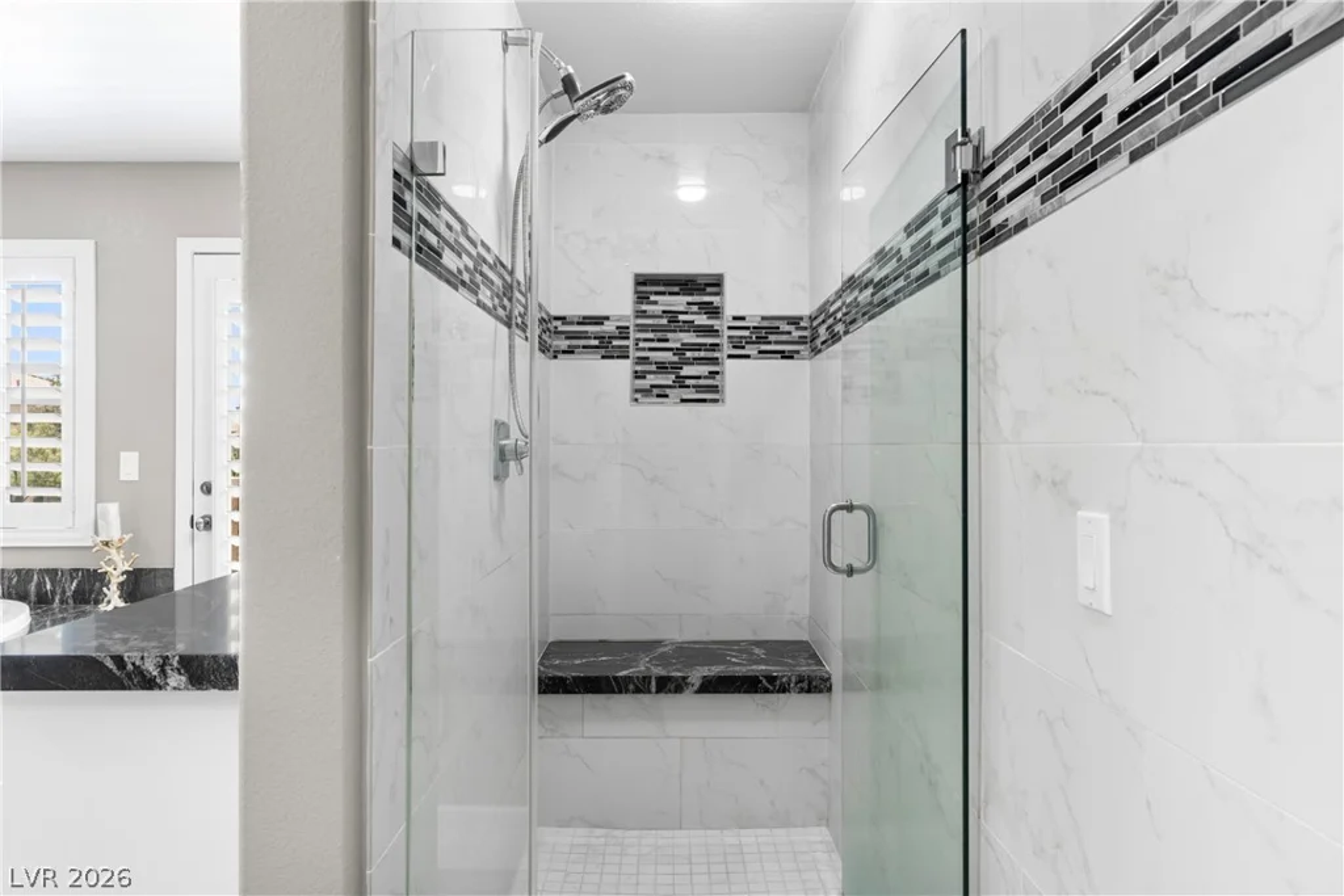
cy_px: 448
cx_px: 672
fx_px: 821
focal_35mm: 22
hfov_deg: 78.6
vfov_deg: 57.2
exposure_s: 1/4
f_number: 8
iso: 400
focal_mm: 22
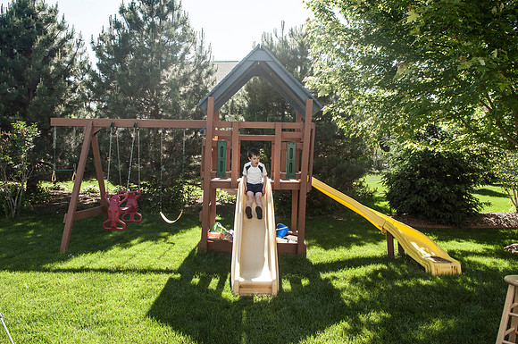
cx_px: 259
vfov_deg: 47.8
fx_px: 388
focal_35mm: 27
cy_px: 172
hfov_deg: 67.5
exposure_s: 1/2000
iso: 400
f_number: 5
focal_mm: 18
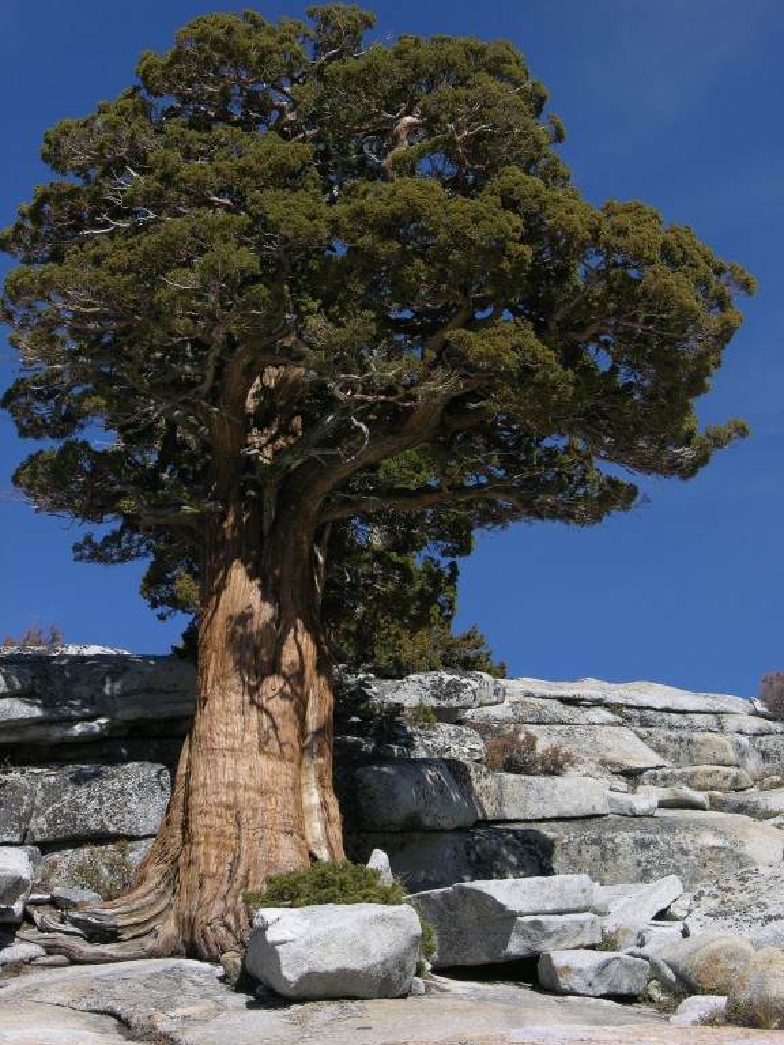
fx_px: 2808
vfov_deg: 21.1
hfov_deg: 15.9
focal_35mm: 93
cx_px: 392
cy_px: 522
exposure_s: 1/391
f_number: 5.7
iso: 50
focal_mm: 23.7
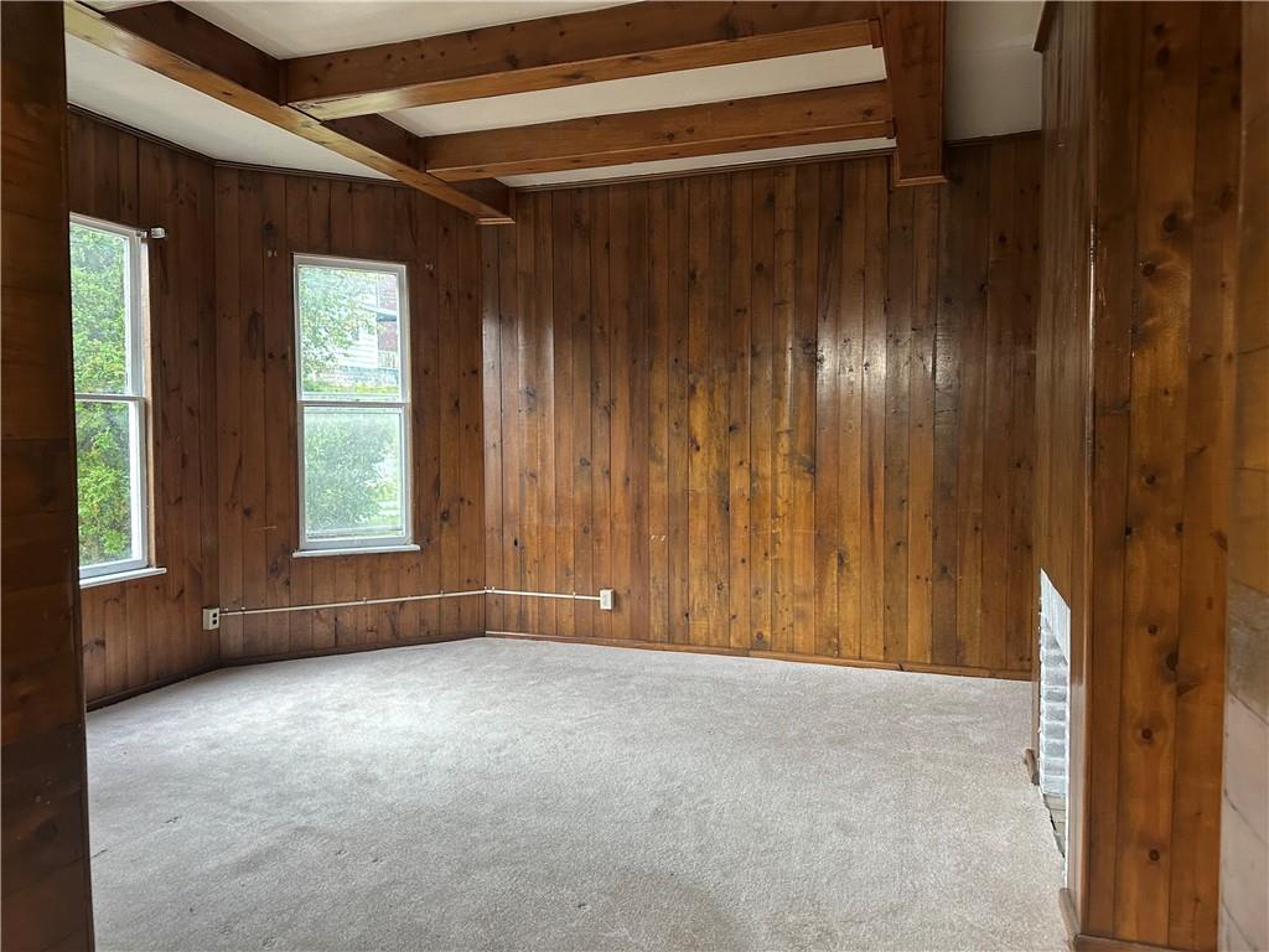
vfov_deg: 56.8
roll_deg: +0.4
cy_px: 476
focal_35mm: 24
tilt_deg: -1.9
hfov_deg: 71.6
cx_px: 634
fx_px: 880
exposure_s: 1/60
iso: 250
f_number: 1.78
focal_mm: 6.86
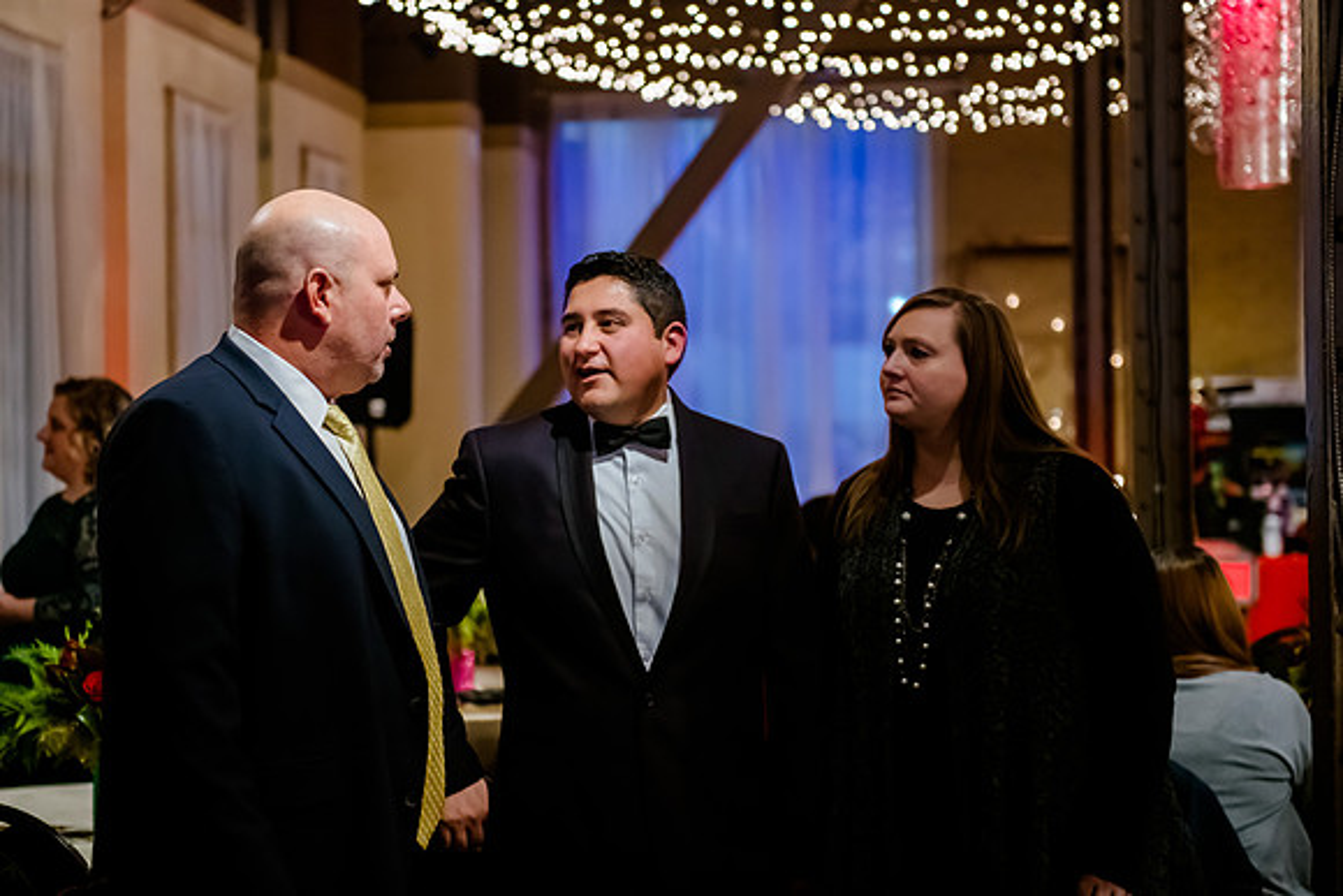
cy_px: 417
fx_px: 2908
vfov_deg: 17.5
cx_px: 608
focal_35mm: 78
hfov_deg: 26.0
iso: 5000
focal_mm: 70
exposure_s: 1/160
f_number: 2.8
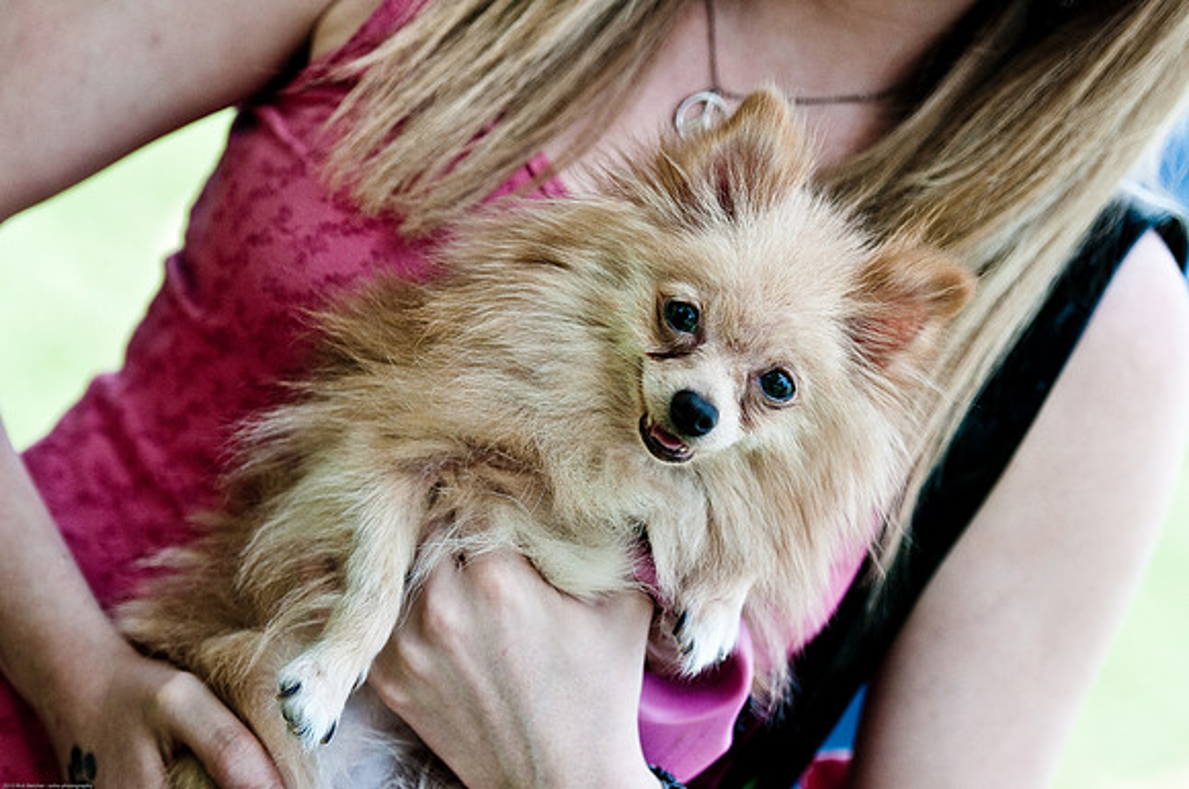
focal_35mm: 174
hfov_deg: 11.8
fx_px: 5739
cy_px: 394
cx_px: 594
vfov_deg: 7.9
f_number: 2.8
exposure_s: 1/1600
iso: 200
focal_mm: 116
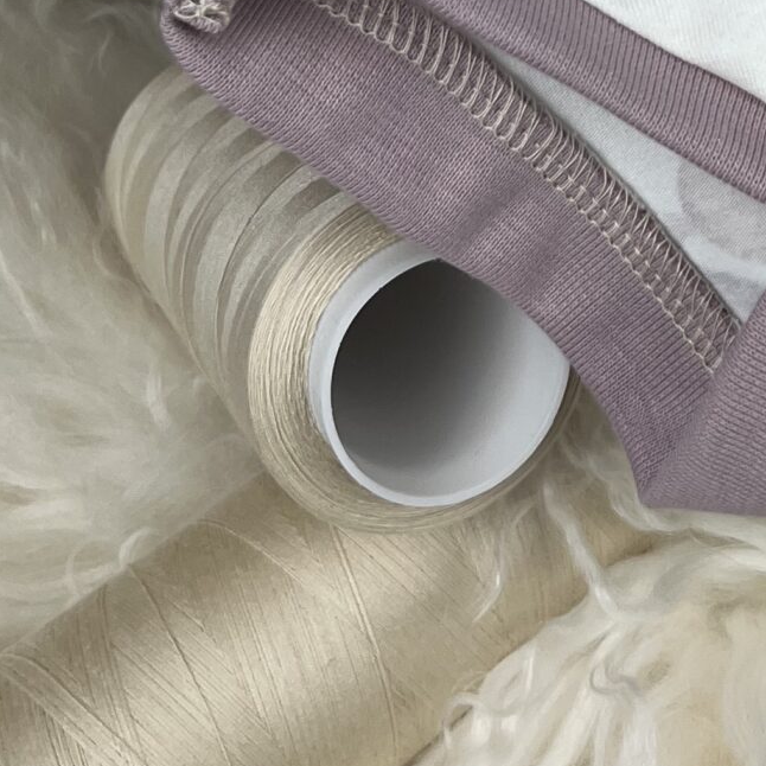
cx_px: 813
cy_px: -411
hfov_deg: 18.5
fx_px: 2278
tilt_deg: -52.5
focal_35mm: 91
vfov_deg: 17.1
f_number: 1.6
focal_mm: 5.1
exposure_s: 1/259
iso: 40
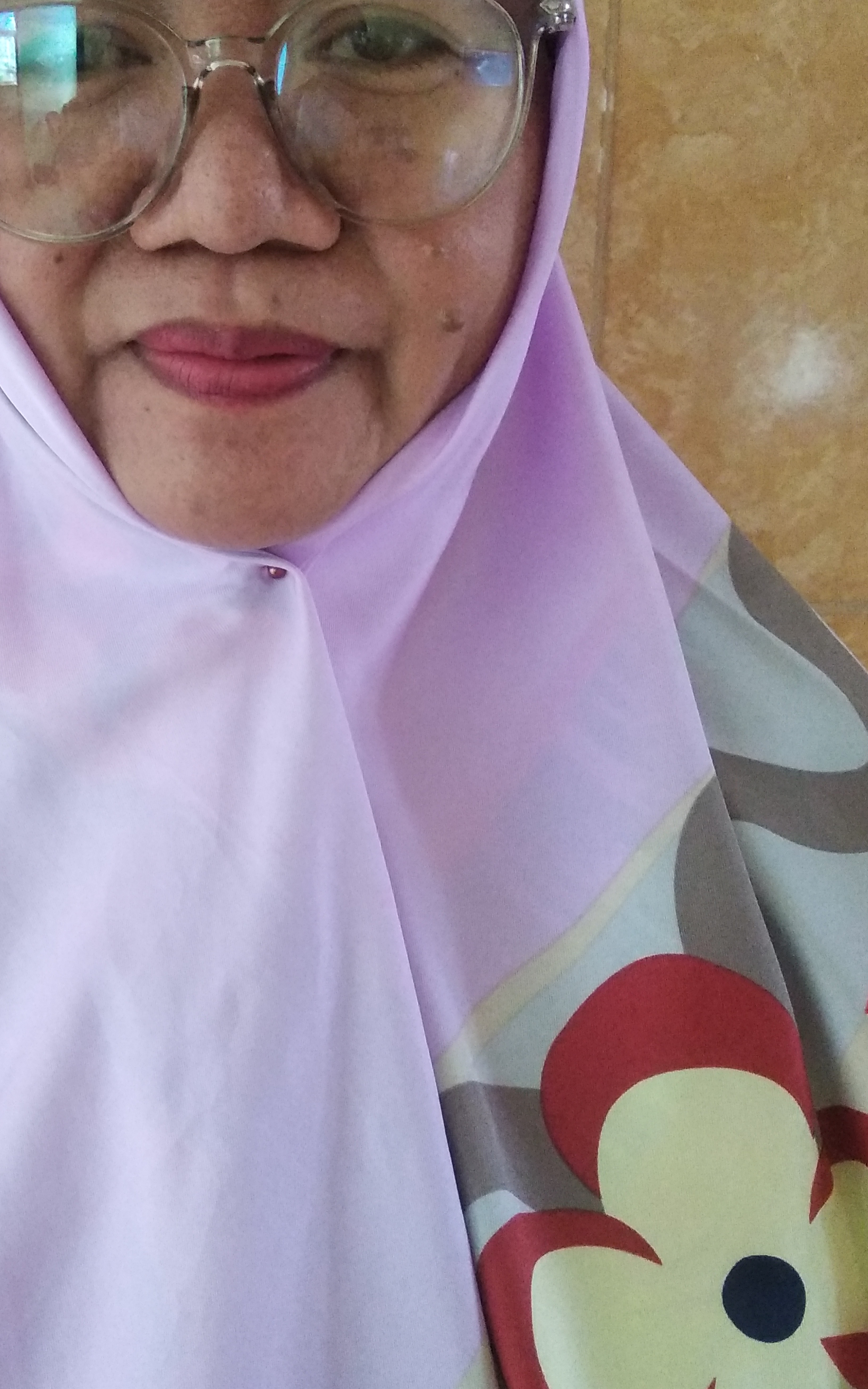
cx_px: 231
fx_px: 1590
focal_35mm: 42
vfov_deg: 47.2
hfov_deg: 30.1
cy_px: 673
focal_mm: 3.81
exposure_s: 1/25
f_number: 2.2
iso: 1250
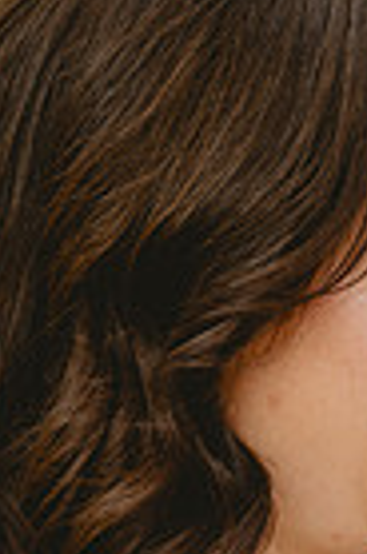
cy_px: 530
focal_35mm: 162
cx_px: 545
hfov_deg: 8.3
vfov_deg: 12.6
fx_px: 2489
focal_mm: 50
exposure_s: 1/640
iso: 200
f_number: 2
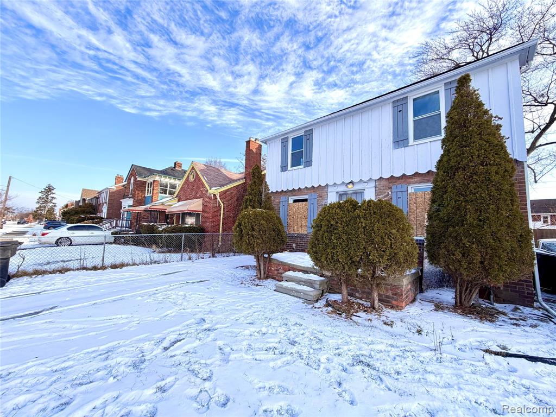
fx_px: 225
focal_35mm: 14
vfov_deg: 85.7
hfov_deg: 102.1
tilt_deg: +5.0
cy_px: 208
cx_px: 278
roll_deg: -1.8
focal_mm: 2.22
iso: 40
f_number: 2.2
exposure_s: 1/502
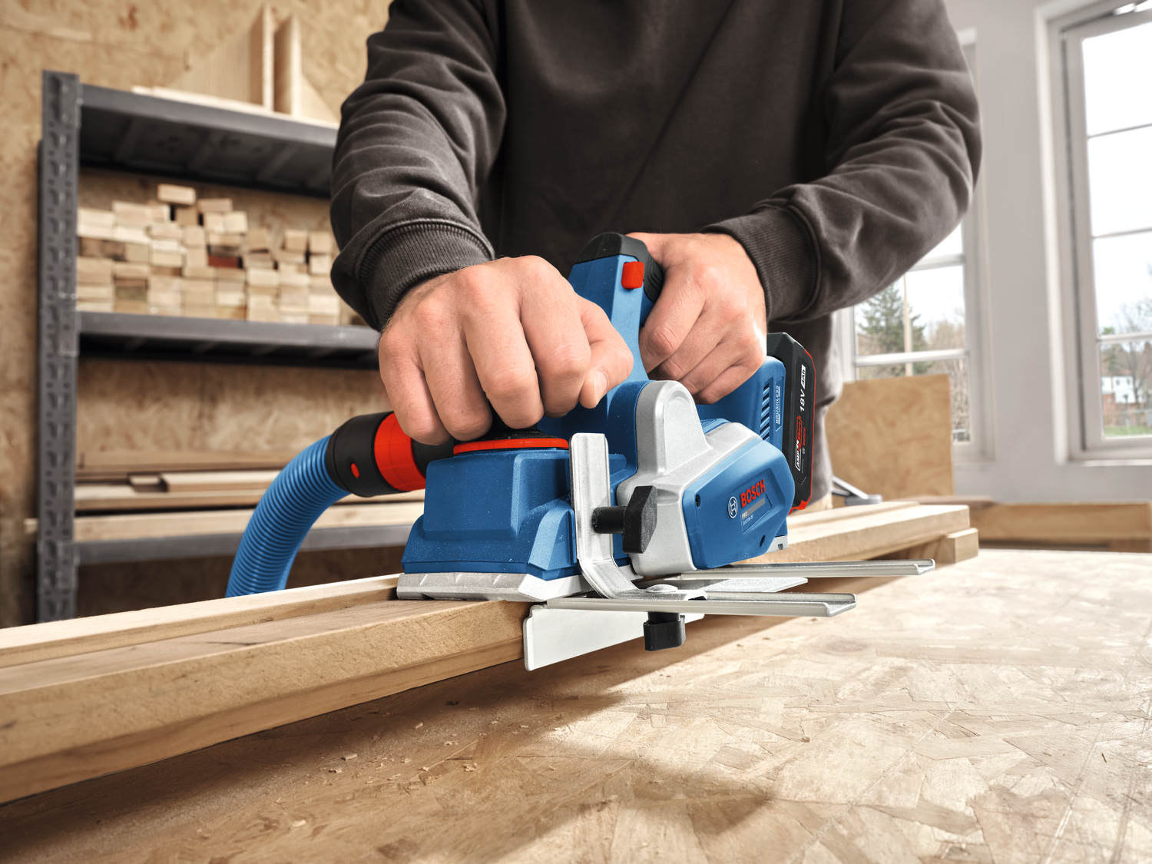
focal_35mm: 28
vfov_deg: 49.7
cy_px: 432
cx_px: 576
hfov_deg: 63.4
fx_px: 932
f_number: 11
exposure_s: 1/125
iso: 400
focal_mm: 35
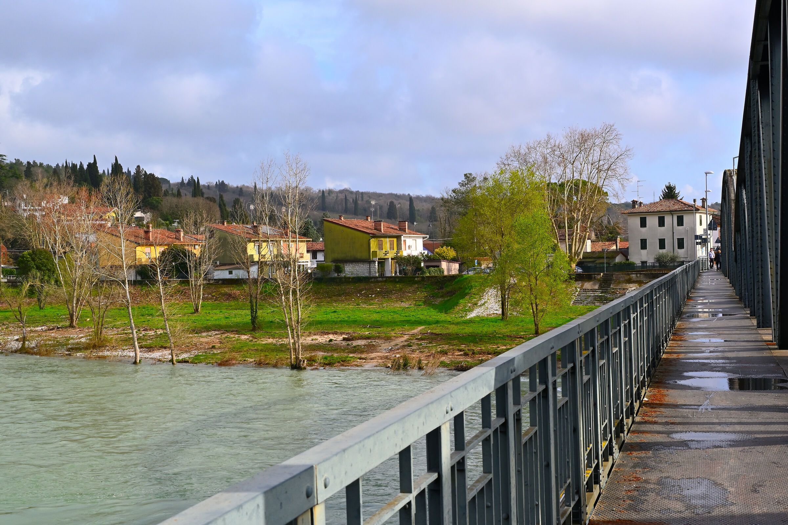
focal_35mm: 52
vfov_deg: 25.8
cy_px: 262
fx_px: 1149
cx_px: 394
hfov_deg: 37.9
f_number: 14
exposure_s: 1/200
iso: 200
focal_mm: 35
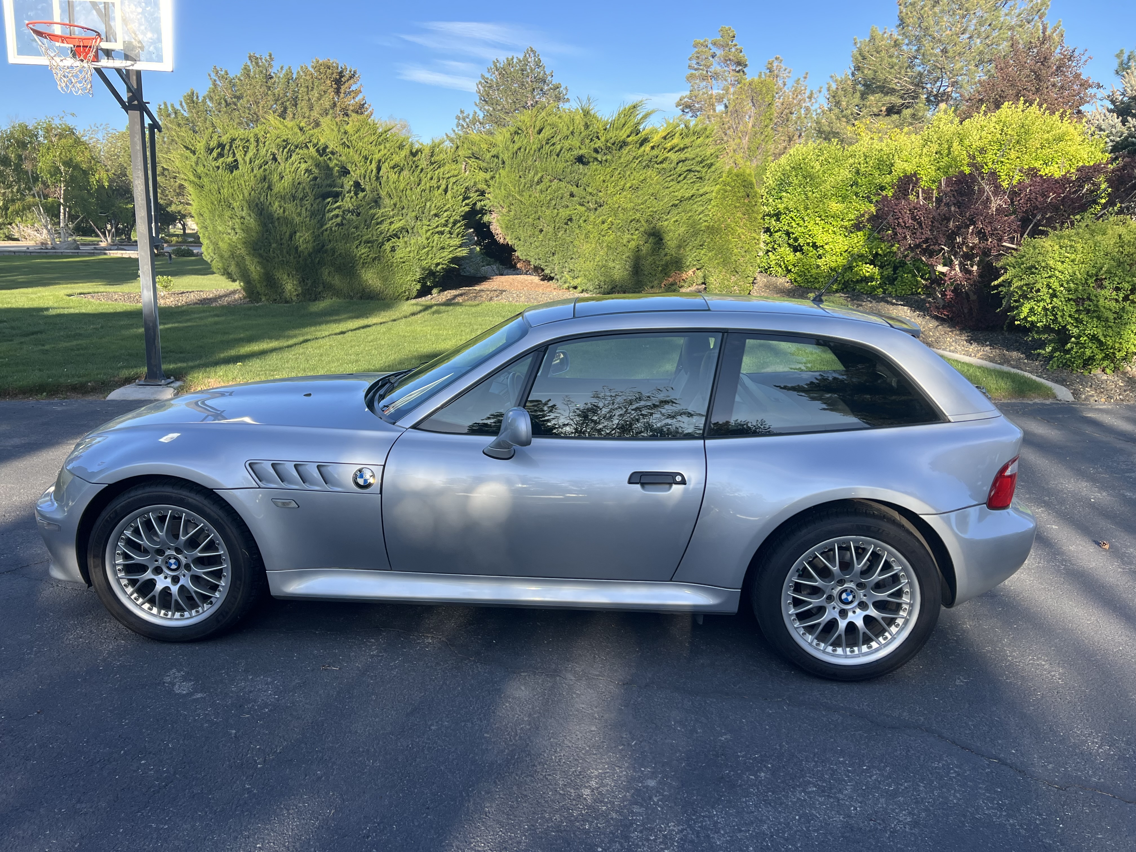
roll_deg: -1.3
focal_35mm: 26
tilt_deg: -12.5
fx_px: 853
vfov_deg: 53.1
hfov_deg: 67.3
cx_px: 568
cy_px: 426
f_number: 1.5
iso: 50
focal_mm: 5.7
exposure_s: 1/965
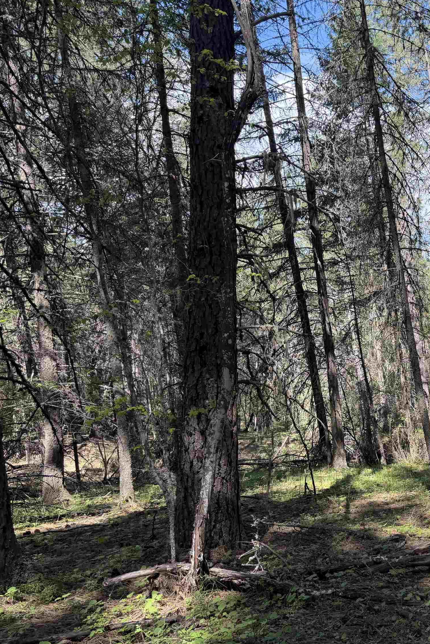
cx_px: 433
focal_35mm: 34
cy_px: 322
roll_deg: +8.3
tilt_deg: -3.9
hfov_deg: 35.1
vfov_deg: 55.8
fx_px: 609
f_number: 1.78
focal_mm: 6.76
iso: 100
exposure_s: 1/602
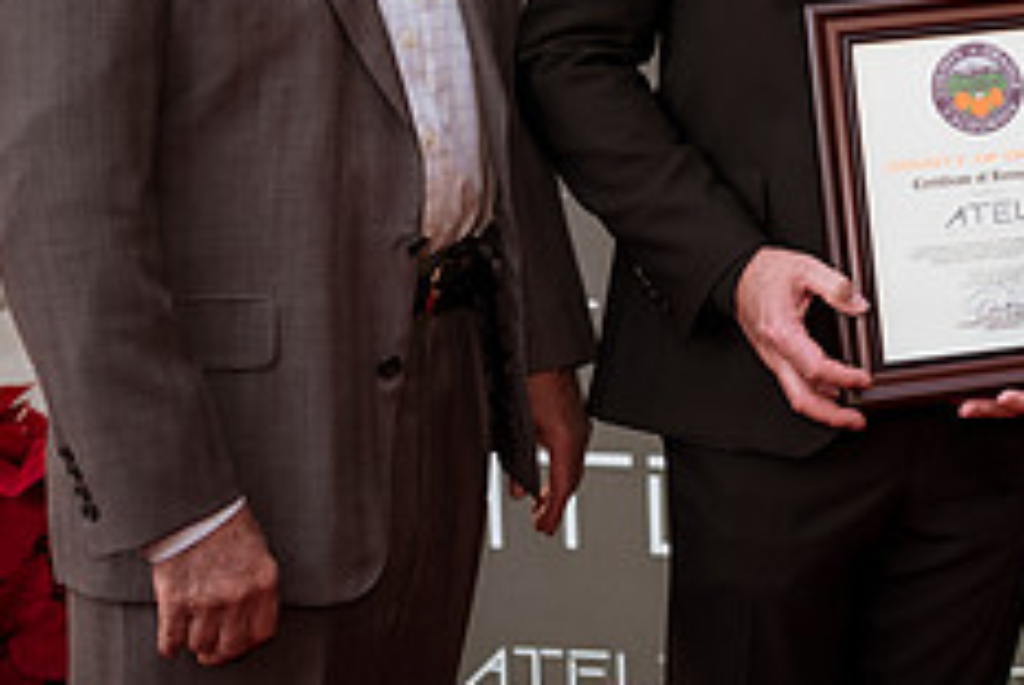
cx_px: 1086
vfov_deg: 15.4
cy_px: -59
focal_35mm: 87
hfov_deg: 22.2
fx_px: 2478
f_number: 1.8
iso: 200
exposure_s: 1/400
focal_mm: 35
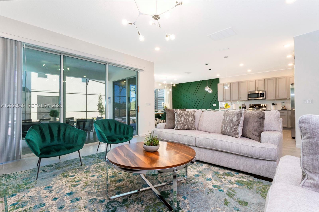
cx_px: 160
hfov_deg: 93.3
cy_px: 106
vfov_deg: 70.4
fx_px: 151
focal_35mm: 17
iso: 800
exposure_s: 1/20
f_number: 14
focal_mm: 17
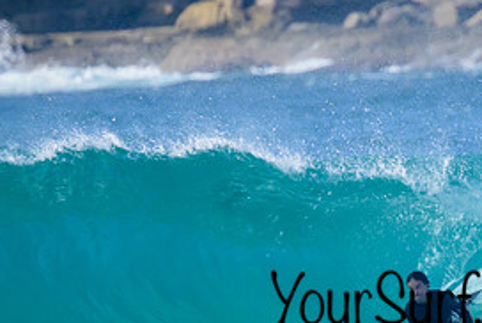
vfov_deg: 0.8
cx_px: 454
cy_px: 283
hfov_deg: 1.2
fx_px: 22839
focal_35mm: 1704
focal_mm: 800
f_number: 11
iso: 1100
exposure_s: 1/2000
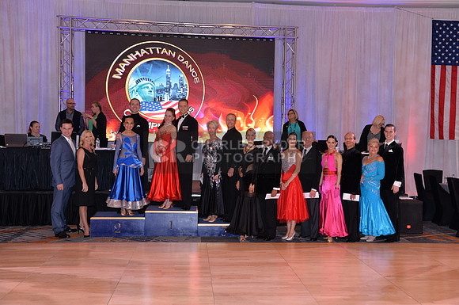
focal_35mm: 38
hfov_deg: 50.8
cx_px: 230
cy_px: 152
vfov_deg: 35.0
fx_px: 484
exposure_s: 1/250
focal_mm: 38
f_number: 5
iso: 1600
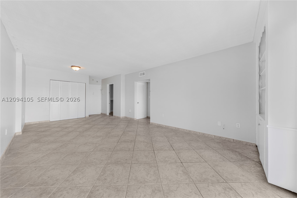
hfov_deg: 112.6
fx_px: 99
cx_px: 148
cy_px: 99
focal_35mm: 12
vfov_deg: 90.0
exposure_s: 1/2.5
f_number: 8
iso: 100
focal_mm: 12
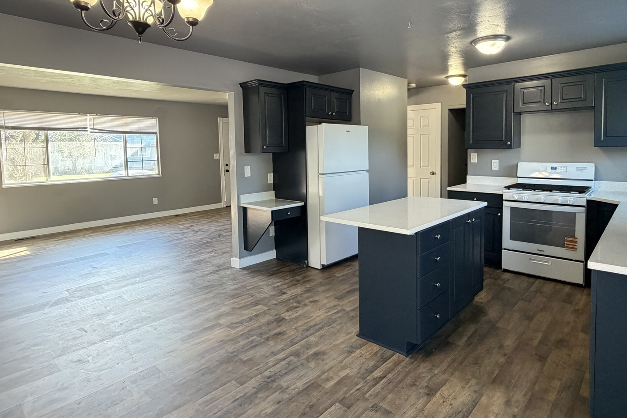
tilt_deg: -3.1
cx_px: 343
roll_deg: +0.5
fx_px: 366
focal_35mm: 21
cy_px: 169
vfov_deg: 59.1
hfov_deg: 81.0
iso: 500
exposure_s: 1/60
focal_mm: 2.22
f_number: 2.2
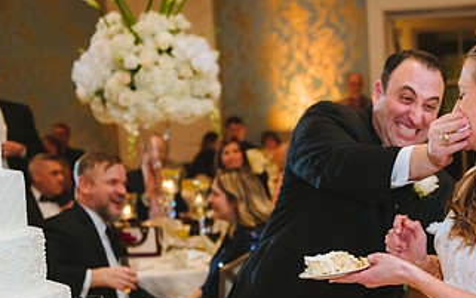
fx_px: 909
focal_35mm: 70
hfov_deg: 28.4
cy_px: 238
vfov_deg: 18.5
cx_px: 418
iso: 2000
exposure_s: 1/125
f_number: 2.8
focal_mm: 38
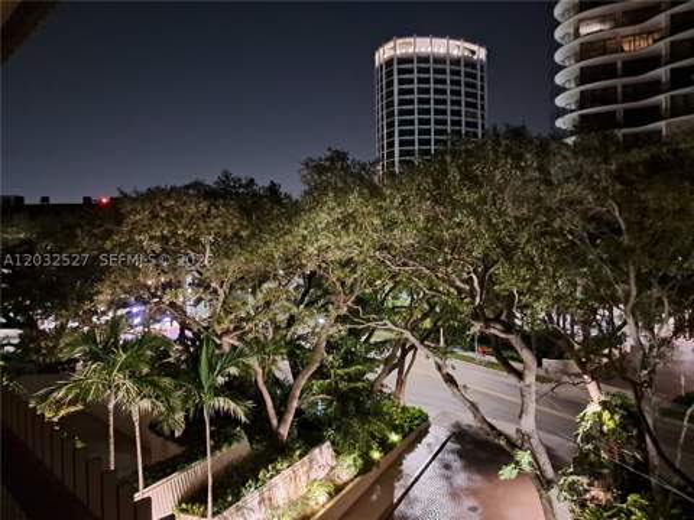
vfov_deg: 51.4
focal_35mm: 27
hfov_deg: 65.3
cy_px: 260
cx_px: 347
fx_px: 541
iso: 2000
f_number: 1.8
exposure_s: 1/10
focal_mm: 4
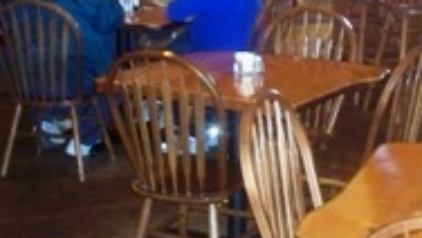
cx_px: 258
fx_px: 1176
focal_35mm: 105
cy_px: -94
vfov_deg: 11.2
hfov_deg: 20.3
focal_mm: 7.54
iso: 400
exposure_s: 1/30
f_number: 2.8
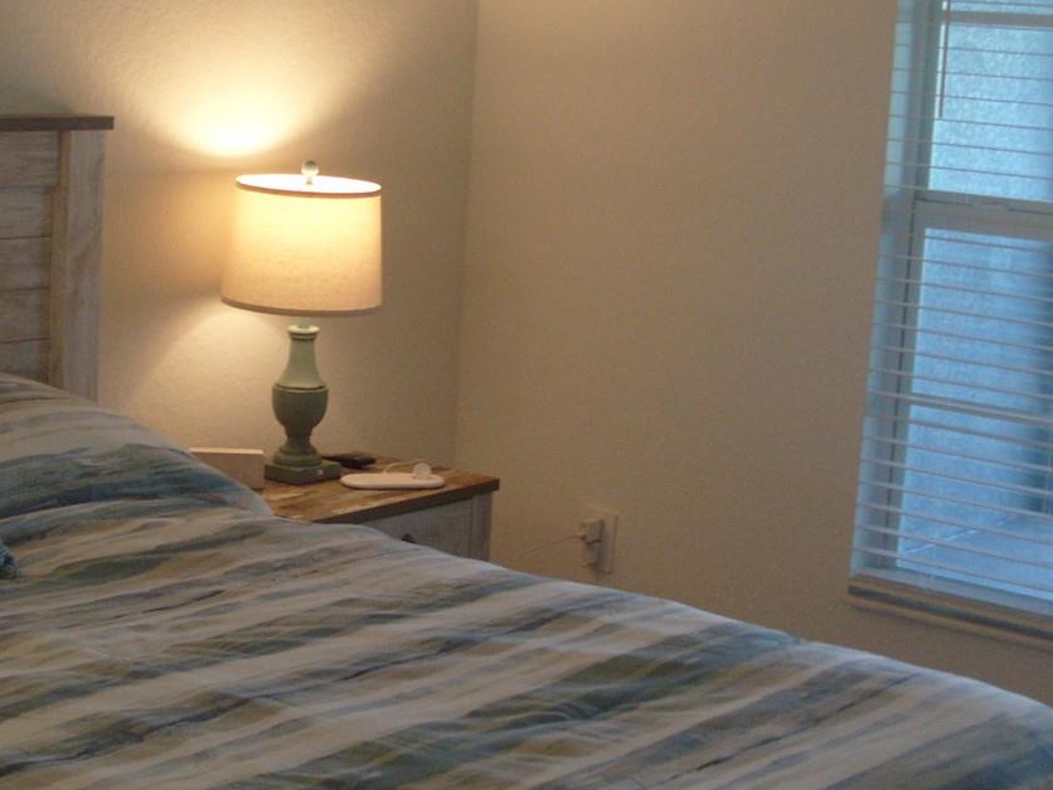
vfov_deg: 21.9
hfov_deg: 28.7
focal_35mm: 67
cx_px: 301
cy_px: 386
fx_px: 2038
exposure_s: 1/45
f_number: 2.8
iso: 200
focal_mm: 7.8
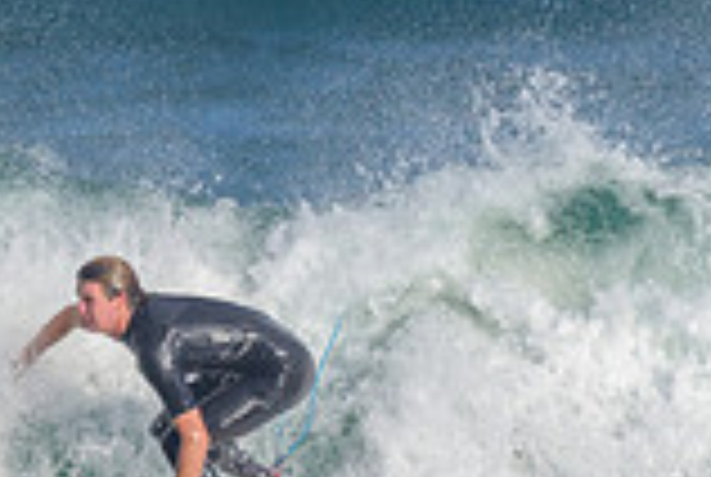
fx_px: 44442
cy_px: 390
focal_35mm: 2246
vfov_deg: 0.6
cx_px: 47
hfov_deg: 0.9
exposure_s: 1/2000
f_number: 5.6
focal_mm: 500
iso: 160
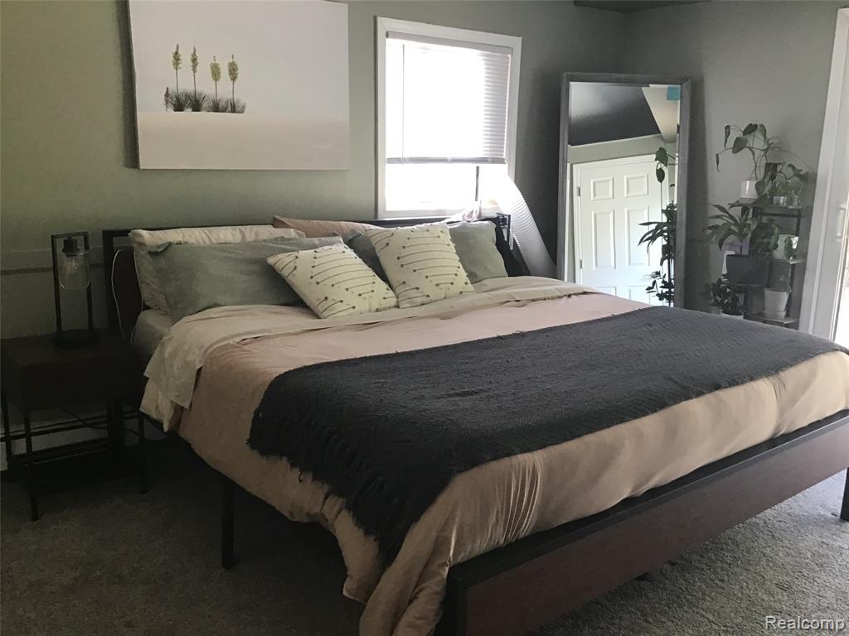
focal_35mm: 31
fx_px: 760
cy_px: 318
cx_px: 424
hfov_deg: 58.4
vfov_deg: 45.4
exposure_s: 1/30
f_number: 2.4
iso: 80
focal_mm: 3.3
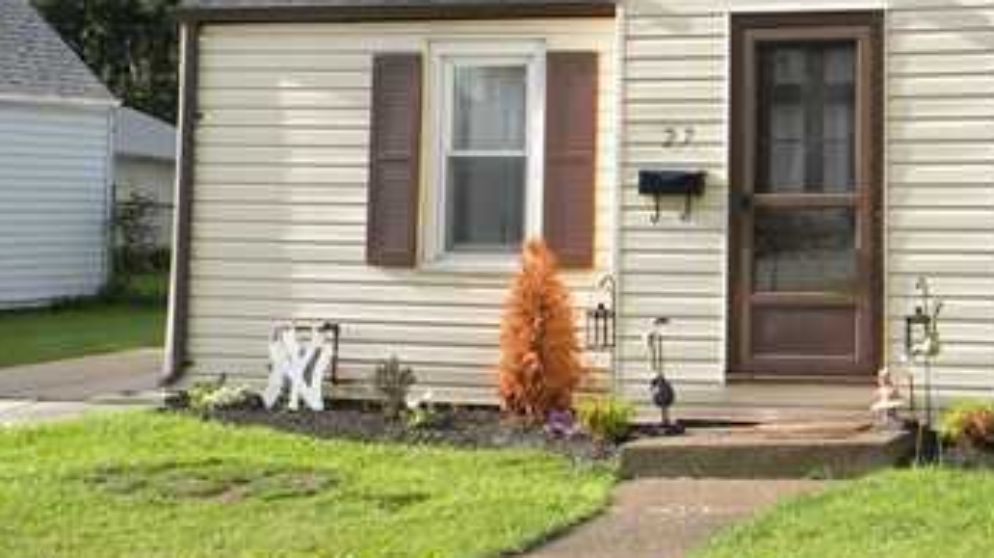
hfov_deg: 28.0
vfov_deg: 16.3
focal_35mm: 73
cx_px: 870
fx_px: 1923
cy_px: 40
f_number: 3.7
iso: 110
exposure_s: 1/483
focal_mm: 6.4
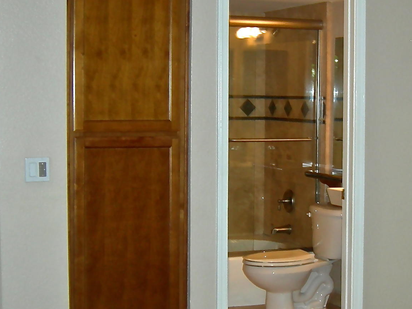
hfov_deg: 23.8
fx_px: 964
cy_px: 159
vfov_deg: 18.2
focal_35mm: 81
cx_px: 329
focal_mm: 7.5
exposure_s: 1/60.1
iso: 70
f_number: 2.7
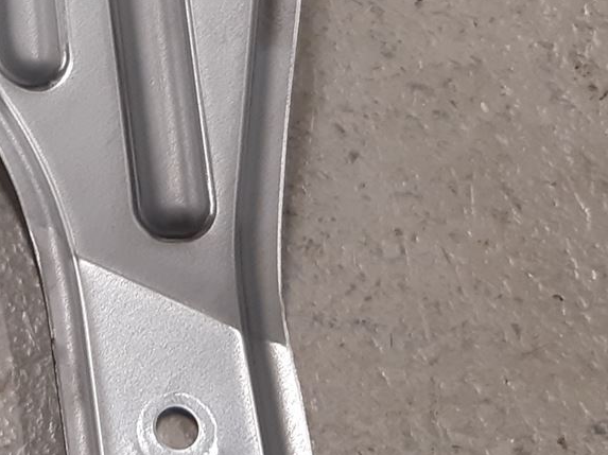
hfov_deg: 19.8
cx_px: -122
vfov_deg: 15.0
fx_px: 1632
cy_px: -176
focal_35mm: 93
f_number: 1.7
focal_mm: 3.93
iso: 100
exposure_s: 1/50
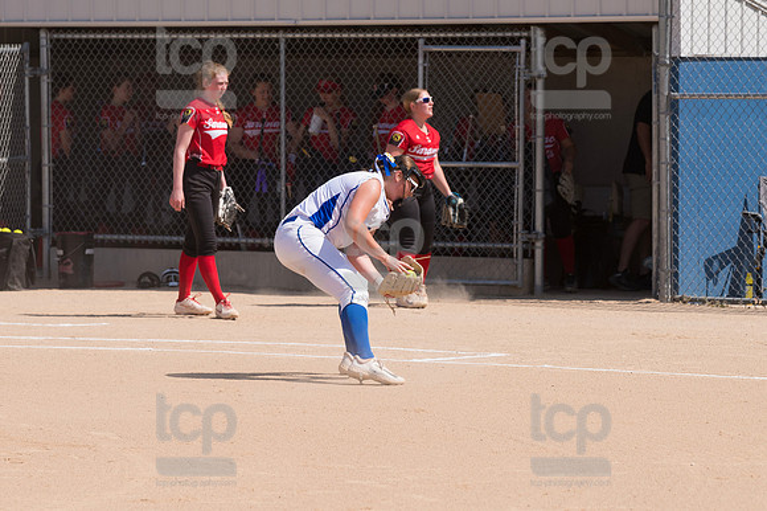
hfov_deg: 9.2
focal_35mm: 225
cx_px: 384
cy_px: 256
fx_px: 4791
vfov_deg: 6.1
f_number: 5.6
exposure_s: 1/1600
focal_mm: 150
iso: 250
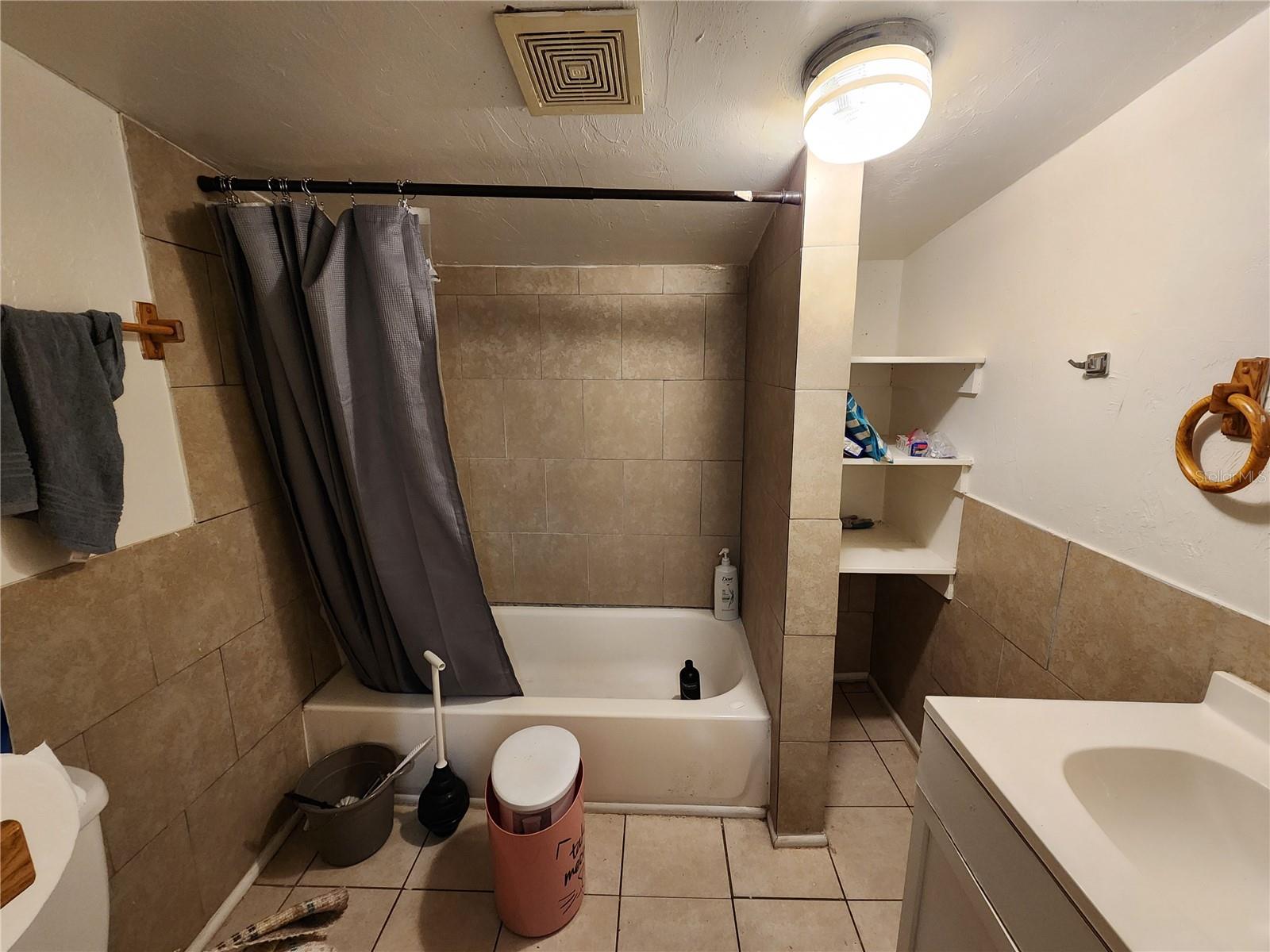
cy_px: 476
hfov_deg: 106.2
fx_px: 477
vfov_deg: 89.9
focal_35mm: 13
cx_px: 635
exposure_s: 1/60
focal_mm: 2.2
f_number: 2.2
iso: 320
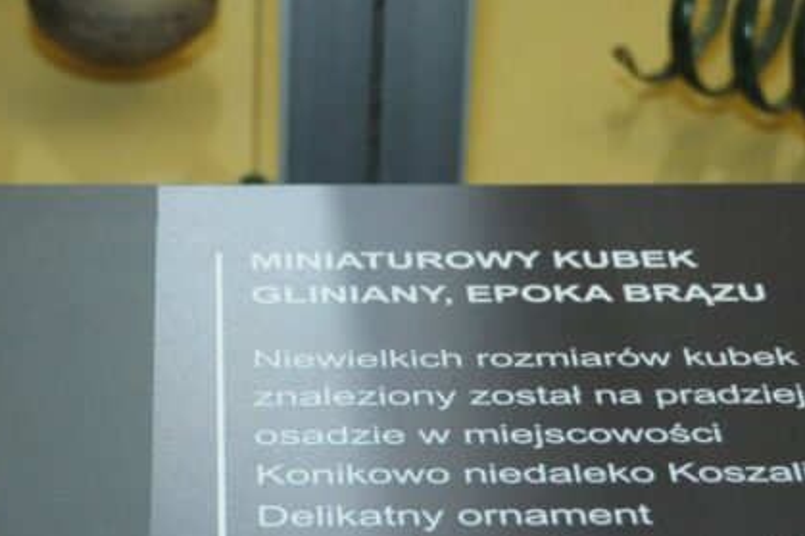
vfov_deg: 10.3
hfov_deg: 15.5
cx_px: 315
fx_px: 2950
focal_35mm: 132
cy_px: 466
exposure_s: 1/125
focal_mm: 36
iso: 800
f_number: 4.2
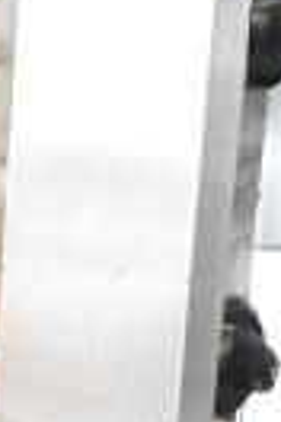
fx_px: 2189
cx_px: -144
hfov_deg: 7.2
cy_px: 850
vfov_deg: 10.1
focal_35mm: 187
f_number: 3.5
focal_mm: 18
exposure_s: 1/50
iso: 1600
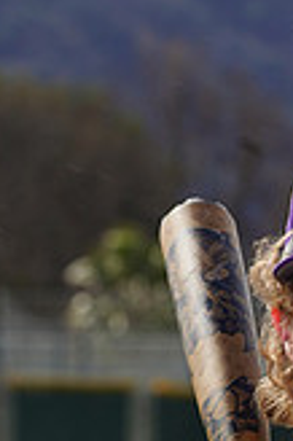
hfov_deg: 1.9
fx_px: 8918
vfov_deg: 2.8
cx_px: 445
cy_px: 640
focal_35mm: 729
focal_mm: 206
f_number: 11
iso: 100
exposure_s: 1/250
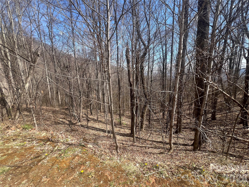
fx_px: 94
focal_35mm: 13
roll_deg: +1.8
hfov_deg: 106.2
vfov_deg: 89.9
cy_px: 94
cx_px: 124
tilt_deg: -11.9
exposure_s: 1/661
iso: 32
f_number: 1.8
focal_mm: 1.57
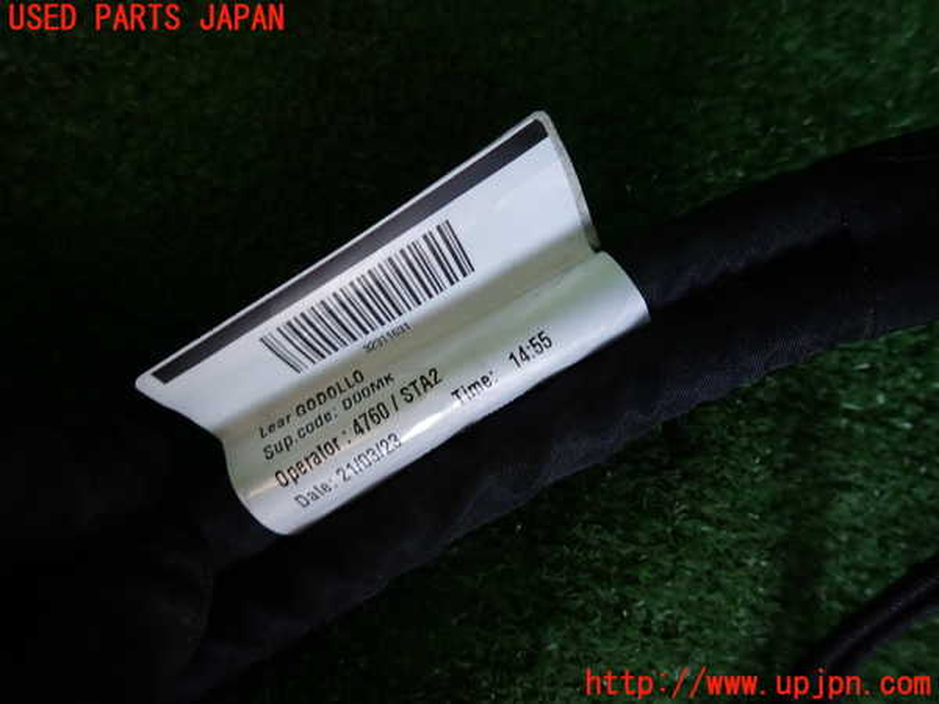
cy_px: 352
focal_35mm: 25
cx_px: 470
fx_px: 678
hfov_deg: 69.4
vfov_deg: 54.9
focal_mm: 4.5
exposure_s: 1/60
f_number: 2
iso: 100
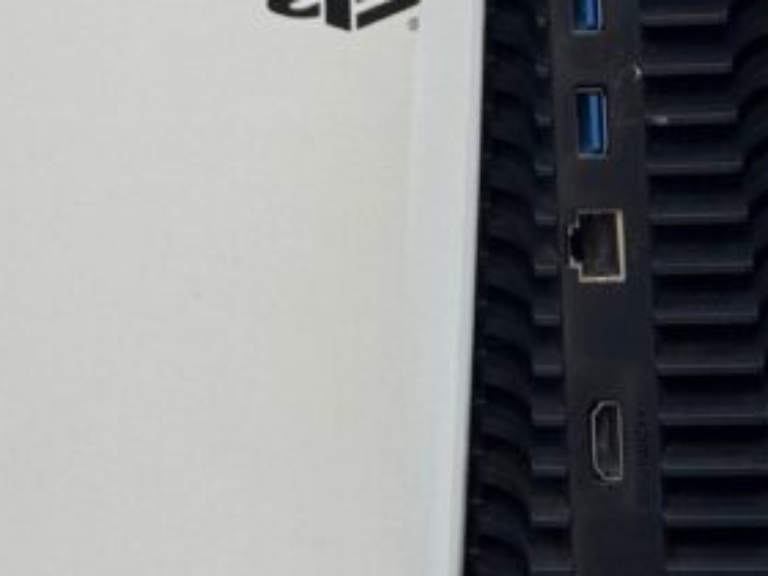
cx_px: 74
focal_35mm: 206
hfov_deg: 9.6
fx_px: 4570
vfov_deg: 7.1
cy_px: -337
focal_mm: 6.76
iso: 100
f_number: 1.78
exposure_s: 1/100
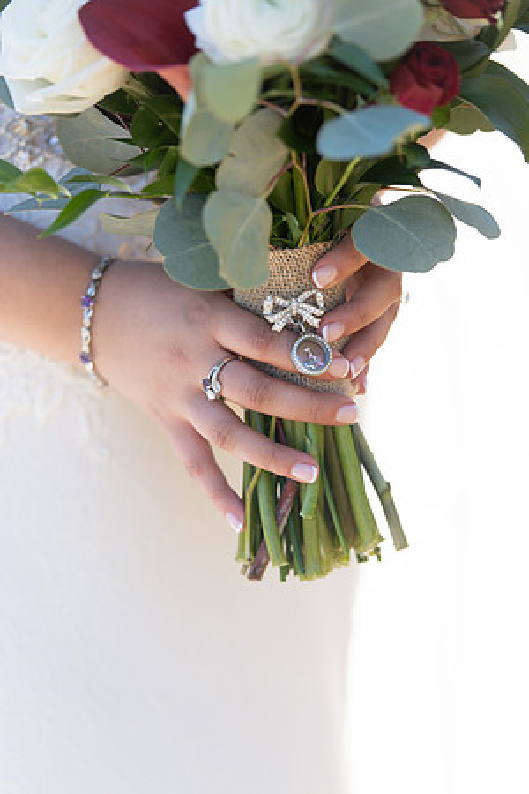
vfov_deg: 12.8
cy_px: 397
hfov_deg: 8.6
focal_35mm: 160
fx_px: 3526
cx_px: 264
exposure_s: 1/320
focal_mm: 160
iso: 100
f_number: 3.5
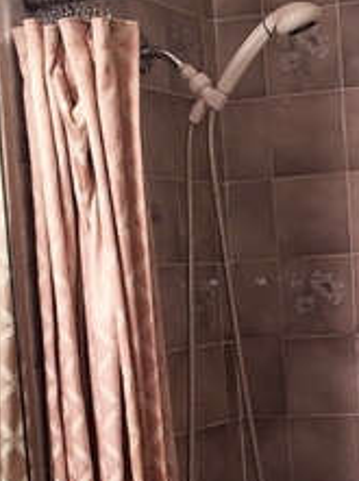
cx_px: 329
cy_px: 461
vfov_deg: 19.0
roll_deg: +3.4
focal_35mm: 101
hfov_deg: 14.4
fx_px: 1401
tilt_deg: -6.1
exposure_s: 1/30
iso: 25
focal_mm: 4.15
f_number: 2.2
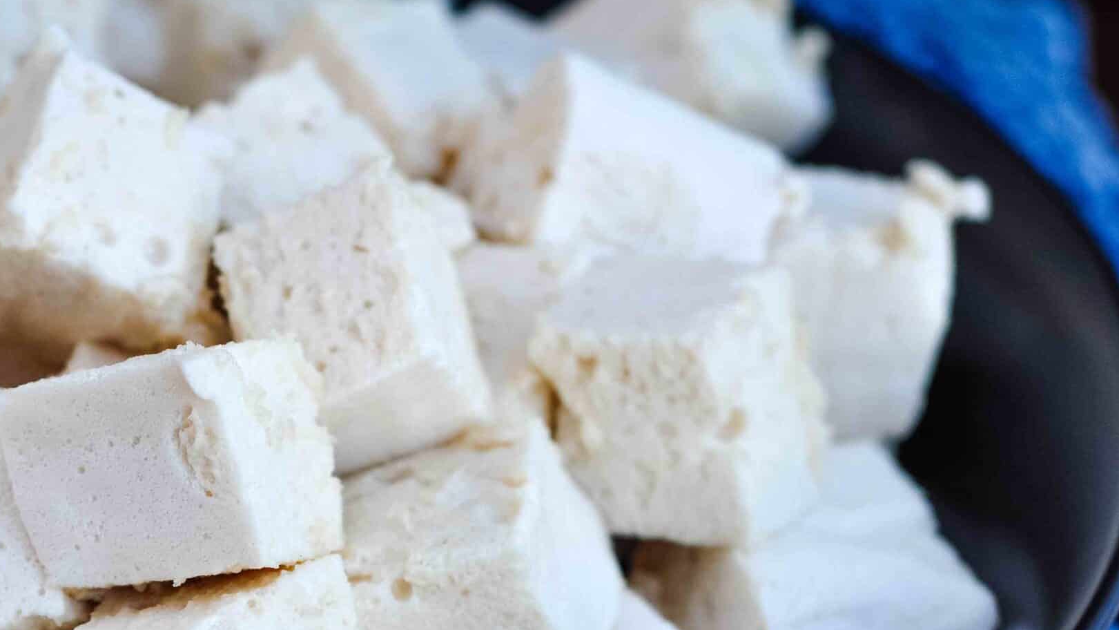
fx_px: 3590
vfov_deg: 10.0
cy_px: 569
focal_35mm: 121
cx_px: 283
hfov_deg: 17.6
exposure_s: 1/60
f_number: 4
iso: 400
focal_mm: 50
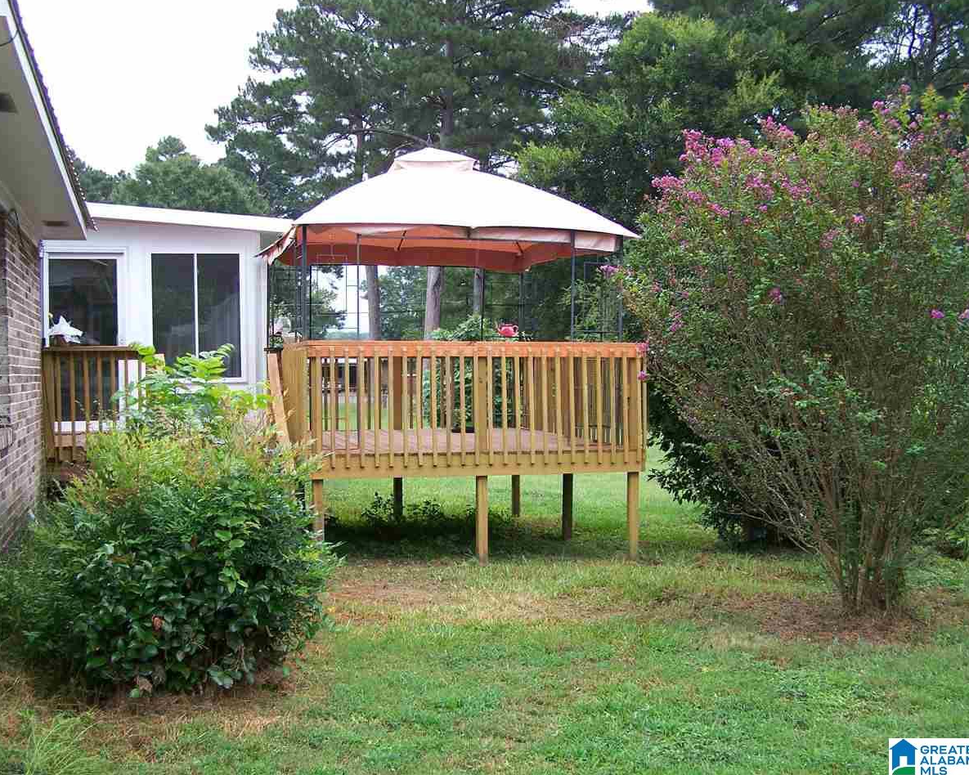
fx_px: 1147
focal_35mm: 40
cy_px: 383
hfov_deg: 45.8
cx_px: 465
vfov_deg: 37.3
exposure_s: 1/200
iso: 80
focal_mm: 6.3
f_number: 2.8
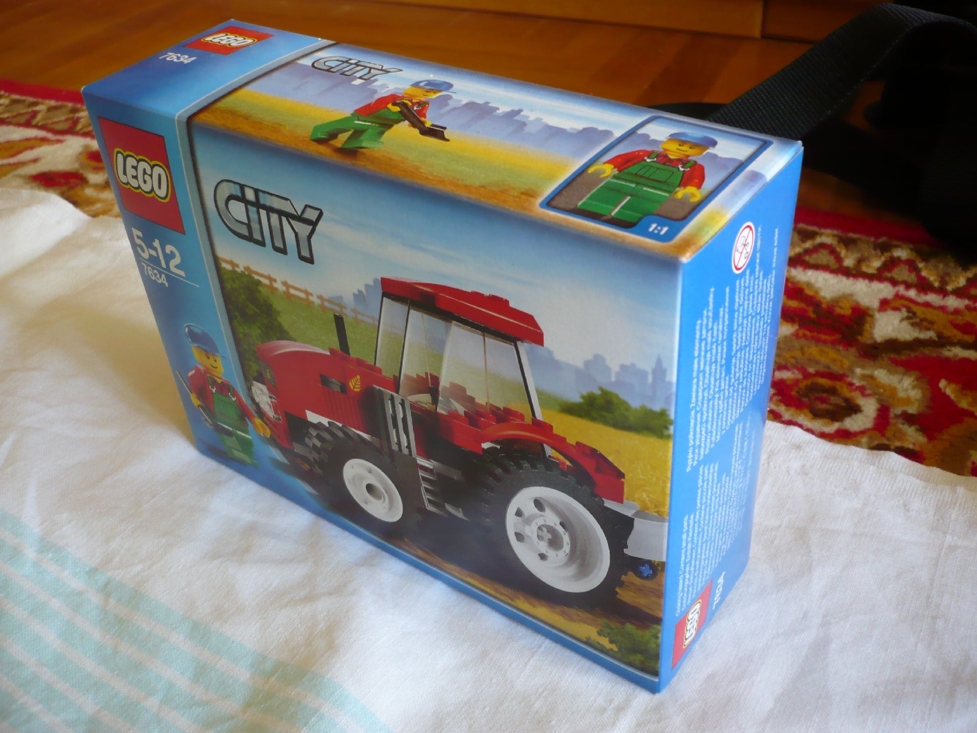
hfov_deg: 52.6
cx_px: 488
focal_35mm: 35
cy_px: 366
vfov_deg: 40.7
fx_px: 988
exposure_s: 1/30
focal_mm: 5.8
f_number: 2.8
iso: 200
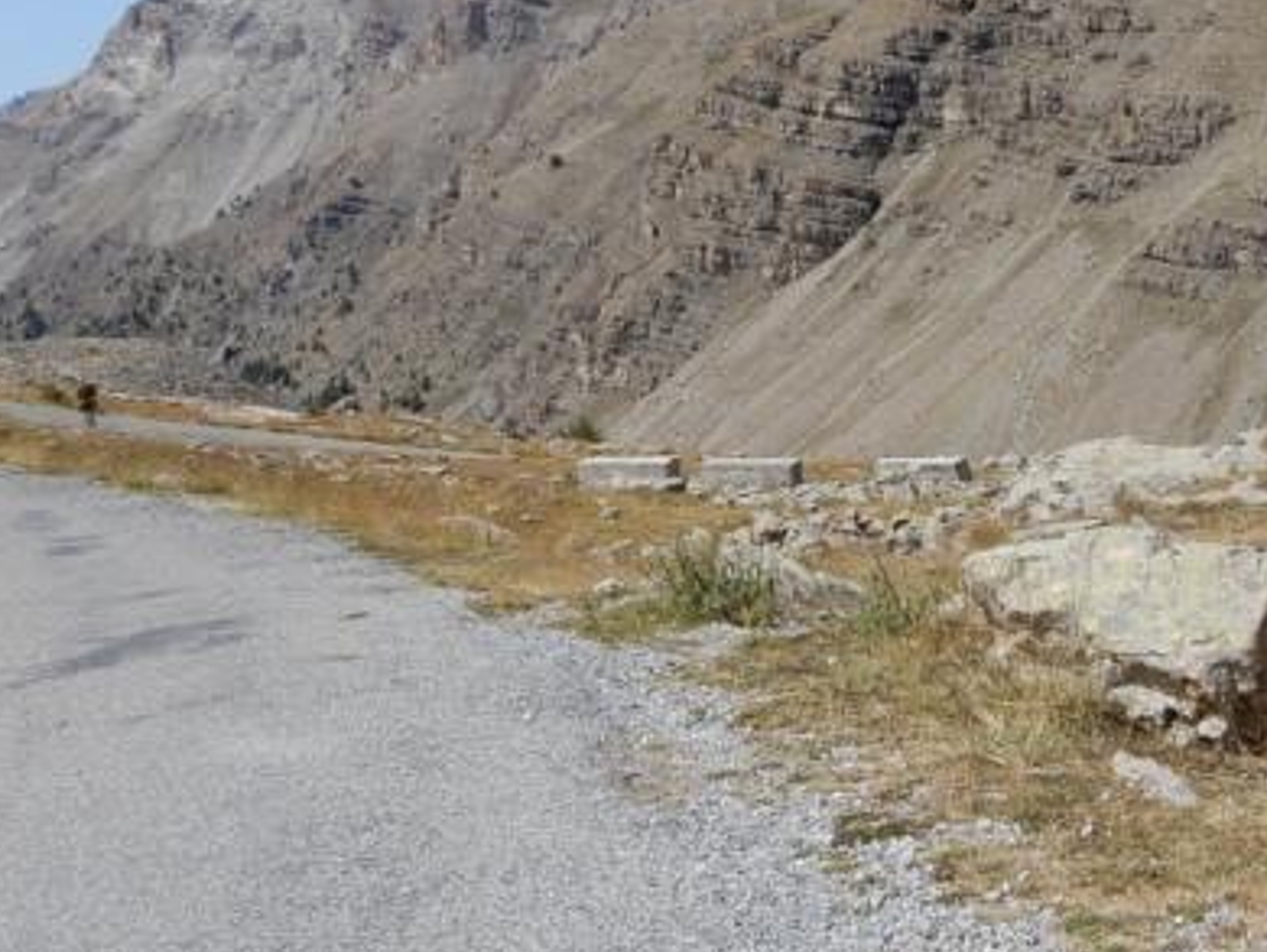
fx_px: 2307
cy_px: 299
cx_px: 1066
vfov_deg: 23.2
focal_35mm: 63
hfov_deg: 29.8
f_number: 3.4
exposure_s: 1/1250
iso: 80
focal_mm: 4.3
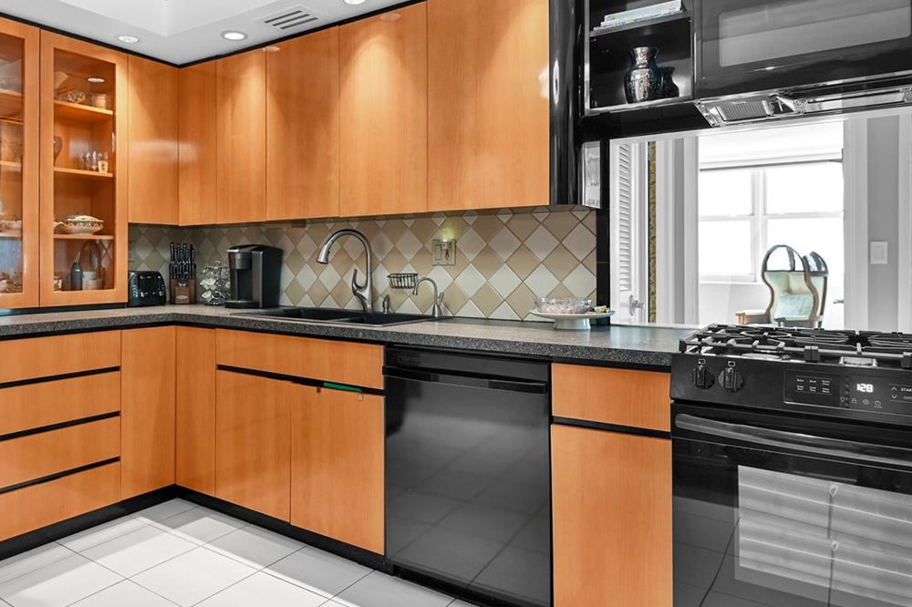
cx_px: 350
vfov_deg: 53.0
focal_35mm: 24
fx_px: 608
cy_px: 276
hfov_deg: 72.7
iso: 250
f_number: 4
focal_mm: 15
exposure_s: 1/15
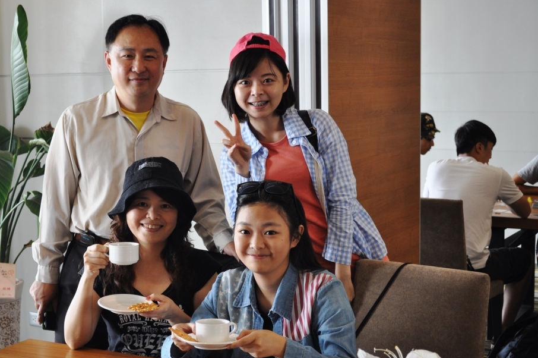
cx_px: 242
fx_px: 911
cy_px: 190
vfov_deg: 22.2
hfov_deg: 32.9
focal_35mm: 61
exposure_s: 1/60
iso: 500
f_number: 5
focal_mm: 36
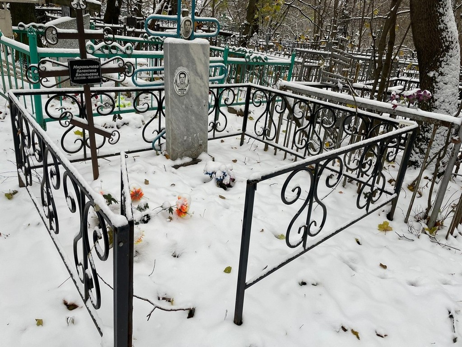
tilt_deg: -19.8
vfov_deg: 53.1
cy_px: 174
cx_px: 231
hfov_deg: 67.3
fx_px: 347
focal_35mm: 26
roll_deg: -0.9
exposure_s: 1/171
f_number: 1.6
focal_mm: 4.2
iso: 32
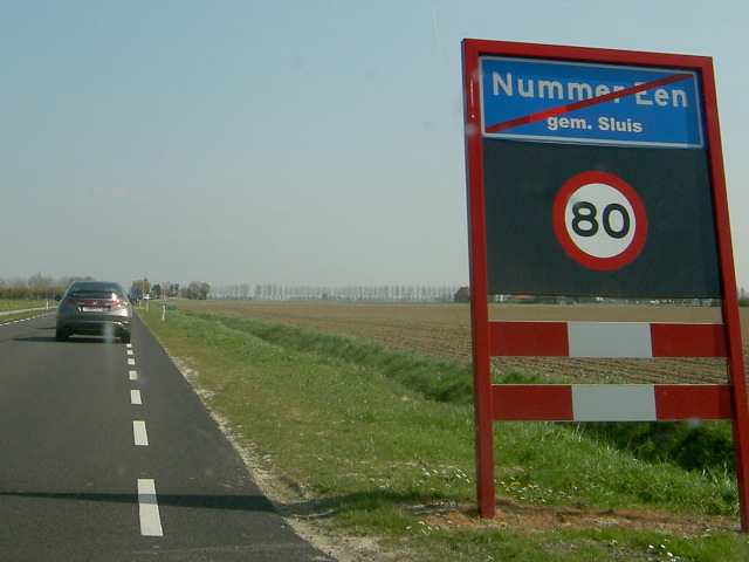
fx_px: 736
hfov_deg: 54.0
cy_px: 281
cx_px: 374
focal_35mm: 34
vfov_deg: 41.8
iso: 50
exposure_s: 1/400
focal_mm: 5.6
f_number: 4.7
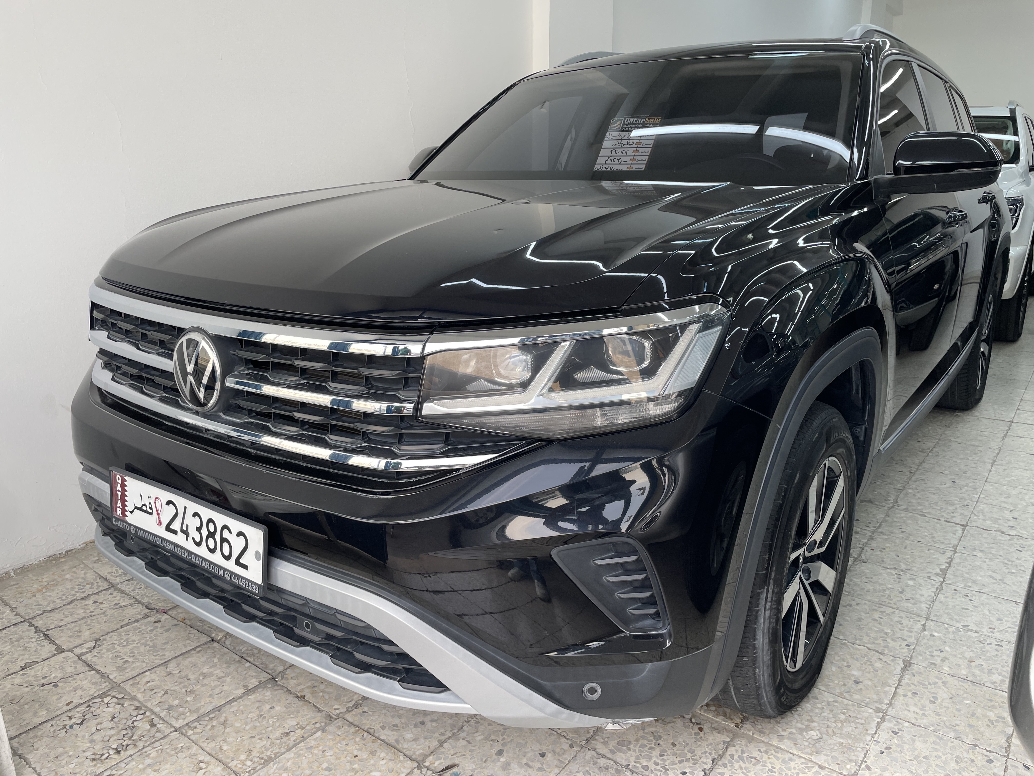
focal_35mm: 26
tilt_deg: -14.7
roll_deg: -0.3
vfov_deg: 53.1
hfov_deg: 67.3
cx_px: 517
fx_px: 777
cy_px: 388
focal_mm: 4.2
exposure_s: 1/222
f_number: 1.6
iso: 32
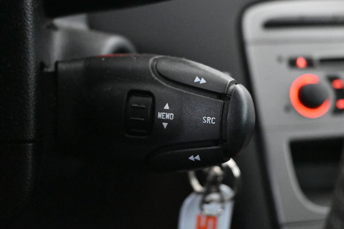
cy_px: 114
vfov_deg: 29.4
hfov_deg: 43.0
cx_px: 172
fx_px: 437
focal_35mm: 46
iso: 20000
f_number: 4.8
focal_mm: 30.5
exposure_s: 1/50
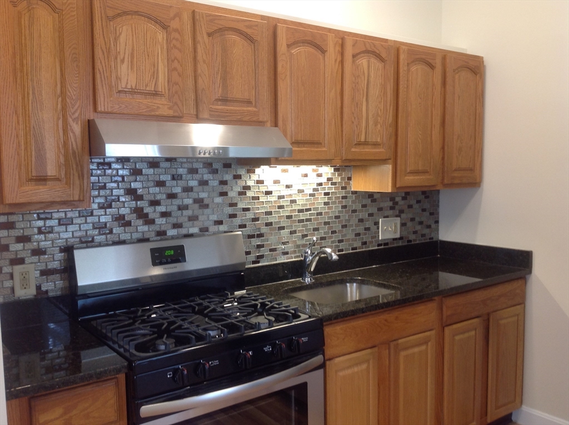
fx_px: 575
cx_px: 284
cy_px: 212
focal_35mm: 35
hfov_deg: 52.7
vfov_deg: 40.6
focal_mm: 4.28
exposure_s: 1/15
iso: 50
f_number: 2.4
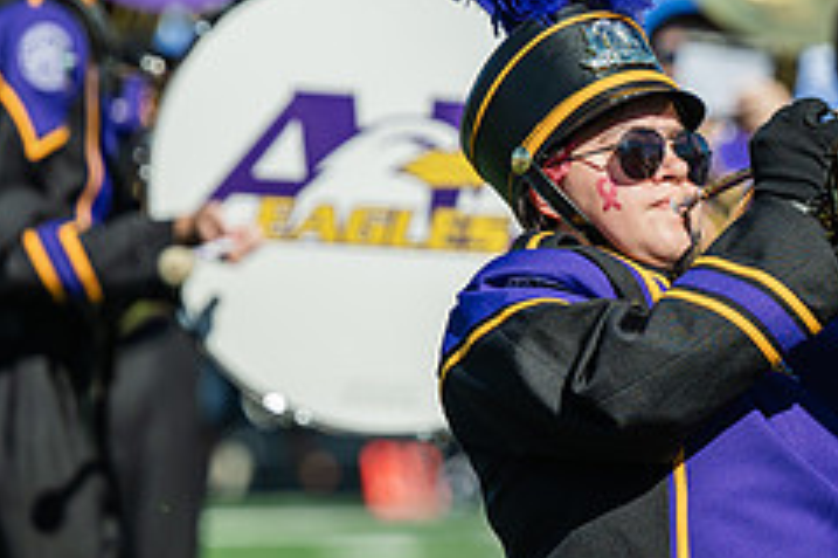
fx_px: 9049
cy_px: 328
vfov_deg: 3.5
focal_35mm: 389
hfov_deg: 5.3
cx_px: 649
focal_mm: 160
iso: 80
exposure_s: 1/1250
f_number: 3.2
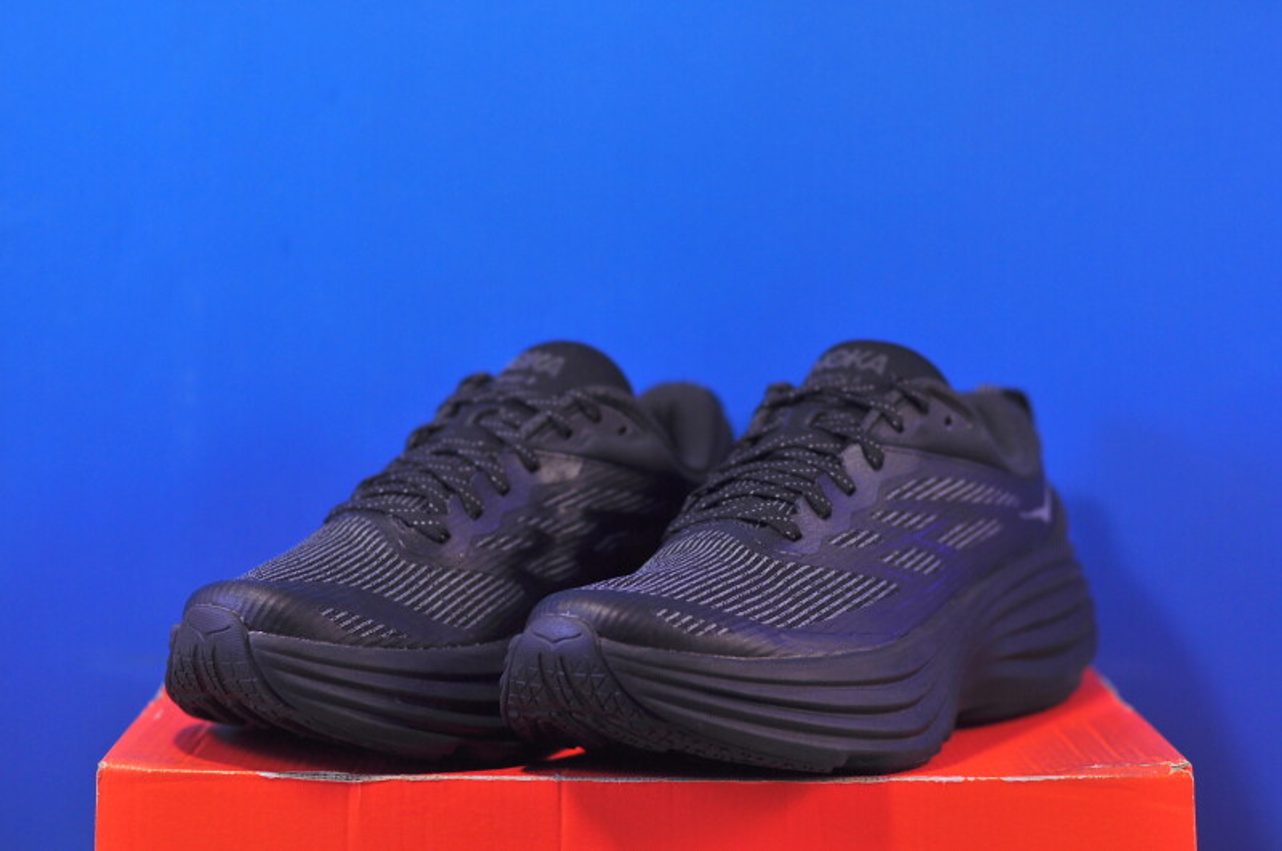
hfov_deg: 27.0
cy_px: 426
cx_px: 641
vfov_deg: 18.1
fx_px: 2667
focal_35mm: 75
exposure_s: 1/320
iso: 250
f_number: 2.5
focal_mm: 50
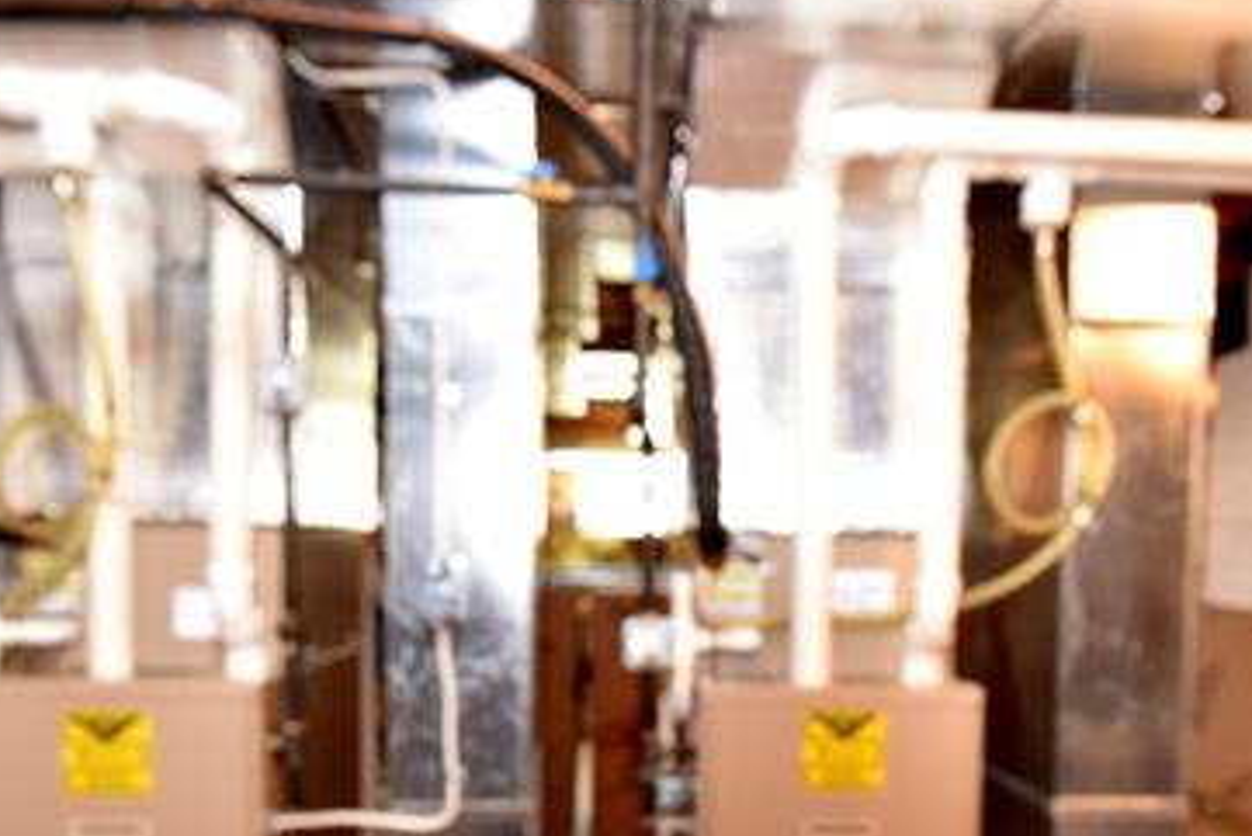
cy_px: 623
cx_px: 666
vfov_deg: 41.2
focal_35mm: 31
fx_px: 1078
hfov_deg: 60.2
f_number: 2.8
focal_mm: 14
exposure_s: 1/60
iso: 2000
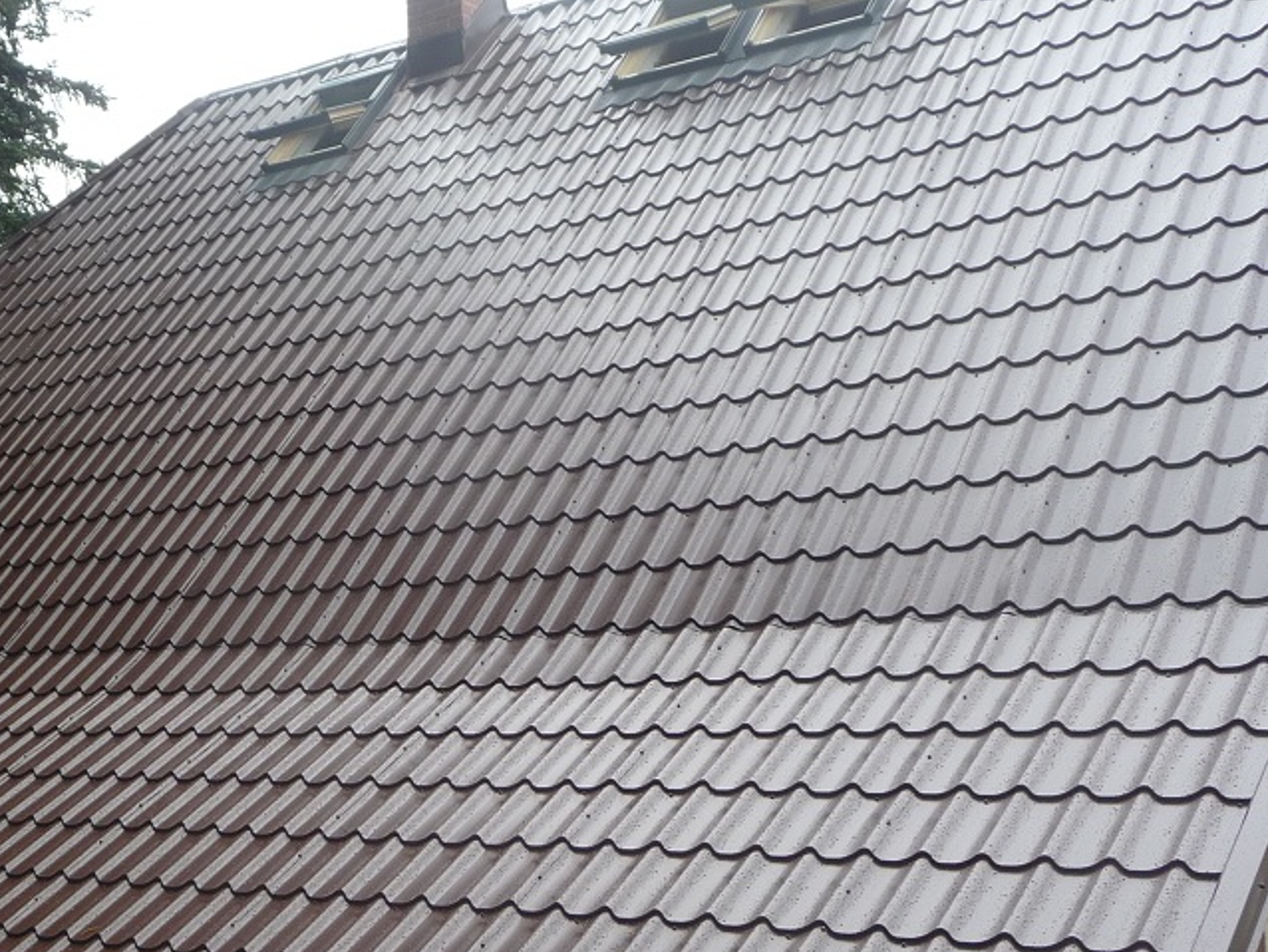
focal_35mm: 52
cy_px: 578
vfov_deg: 28.0
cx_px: 418
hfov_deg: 36.4
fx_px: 1906
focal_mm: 5.3
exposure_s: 1/200
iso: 100
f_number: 3.5
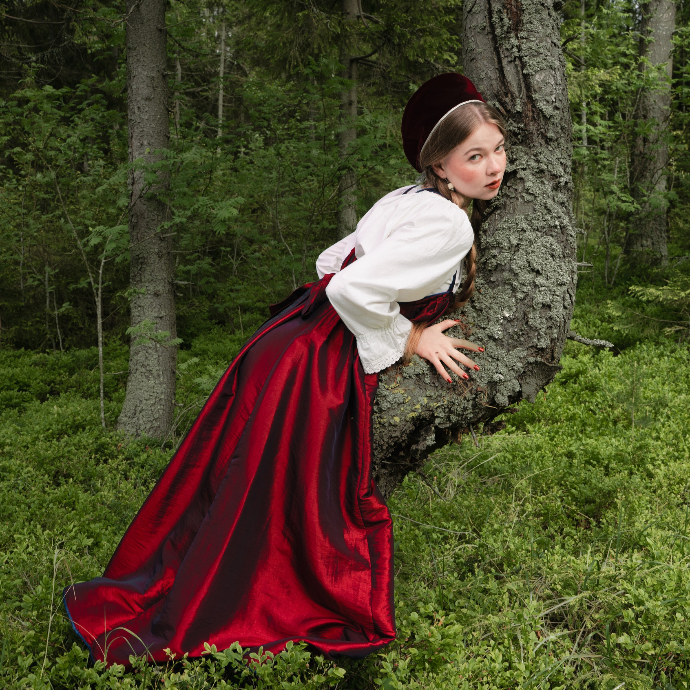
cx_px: 386
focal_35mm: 36
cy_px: 346
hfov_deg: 46.0
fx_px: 812
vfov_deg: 46.0
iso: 200
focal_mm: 28
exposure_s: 1/200
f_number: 8
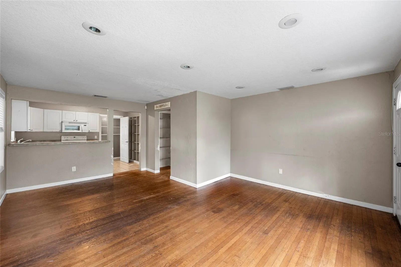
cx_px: 200
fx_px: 156
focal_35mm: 14
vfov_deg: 81.2
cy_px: 134
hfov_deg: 104.3
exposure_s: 1/40
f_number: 8
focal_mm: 14
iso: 800
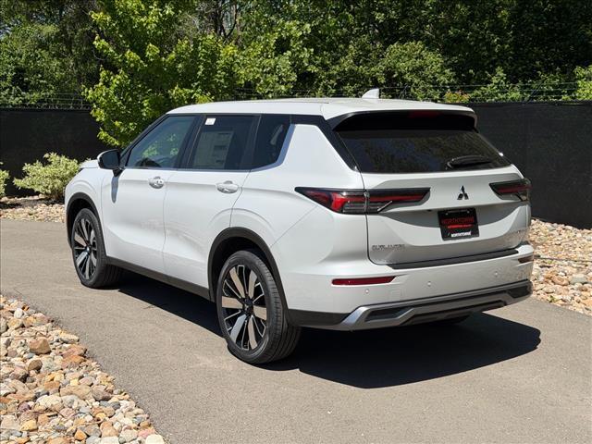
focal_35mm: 48
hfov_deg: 39.7
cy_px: 222
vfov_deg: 30.3
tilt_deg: -8.0
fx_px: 821
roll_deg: +1.1
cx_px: 296
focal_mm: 6.76
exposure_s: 1/6536
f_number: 1.78
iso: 80
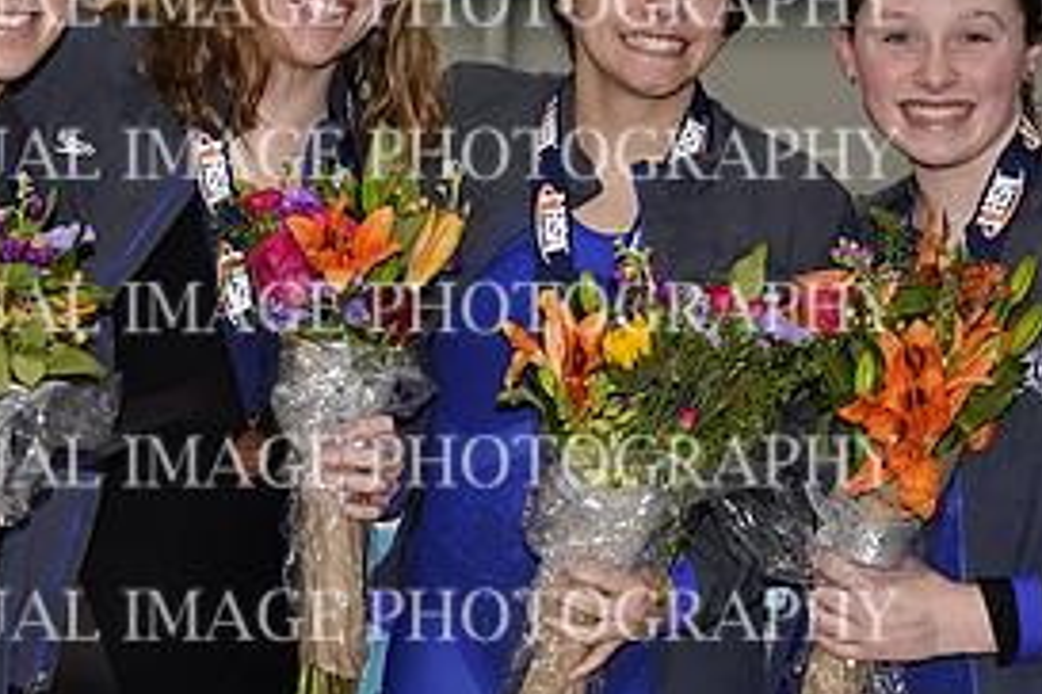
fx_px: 3560
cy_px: 231
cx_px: 347
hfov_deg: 16.6
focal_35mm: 123
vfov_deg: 11.1
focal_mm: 39
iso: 1250
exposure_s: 1/200
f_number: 5.6
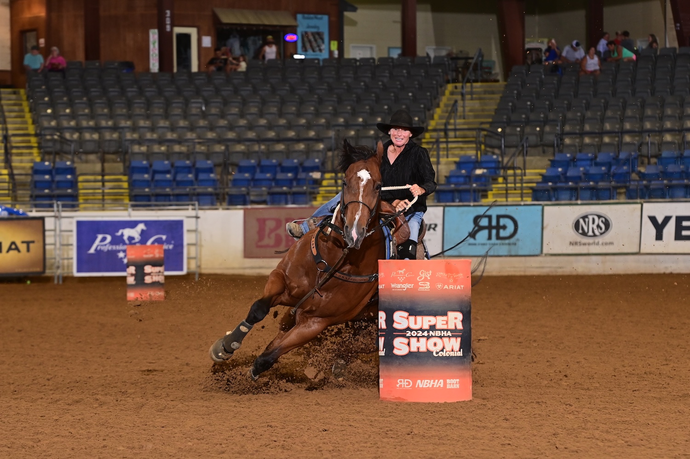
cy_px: 230
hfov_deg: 14.1
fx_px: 2796
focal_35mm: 146
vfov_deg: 9.4
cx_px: 345
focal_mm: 122
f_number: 5
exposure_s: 1/250
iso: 1600
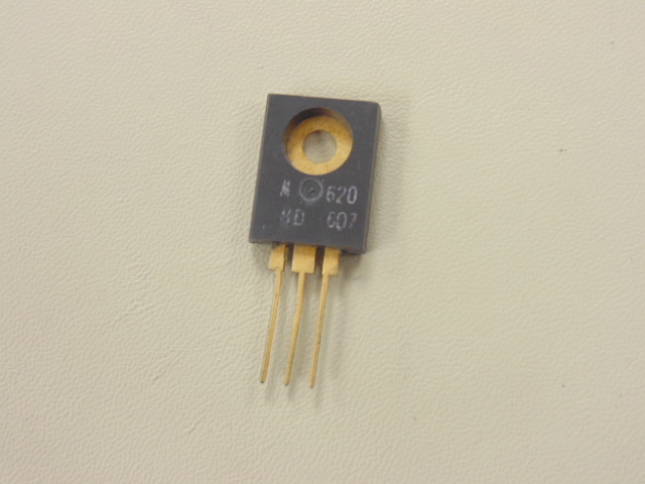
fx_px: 1211
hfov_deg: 29.8
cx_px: 322
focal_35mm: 65
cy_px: 242
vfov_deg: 22.6
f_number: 4.1
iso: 400
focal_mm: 11.7
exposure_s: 1/30
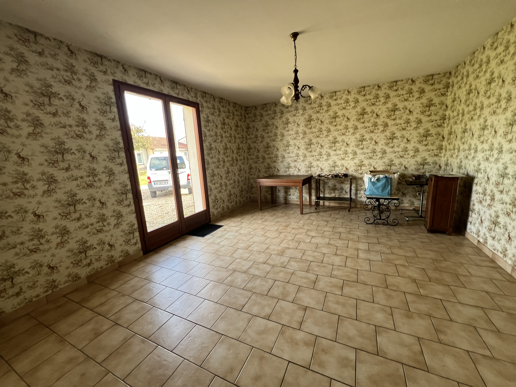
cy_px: 194
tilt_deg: -10.4
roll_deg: +3.7
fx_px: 194
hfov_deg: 106.2
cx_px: 258
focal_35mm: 13
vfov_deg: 89.9
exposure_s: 1/99
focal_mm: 1.57
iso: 200
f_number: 1.8
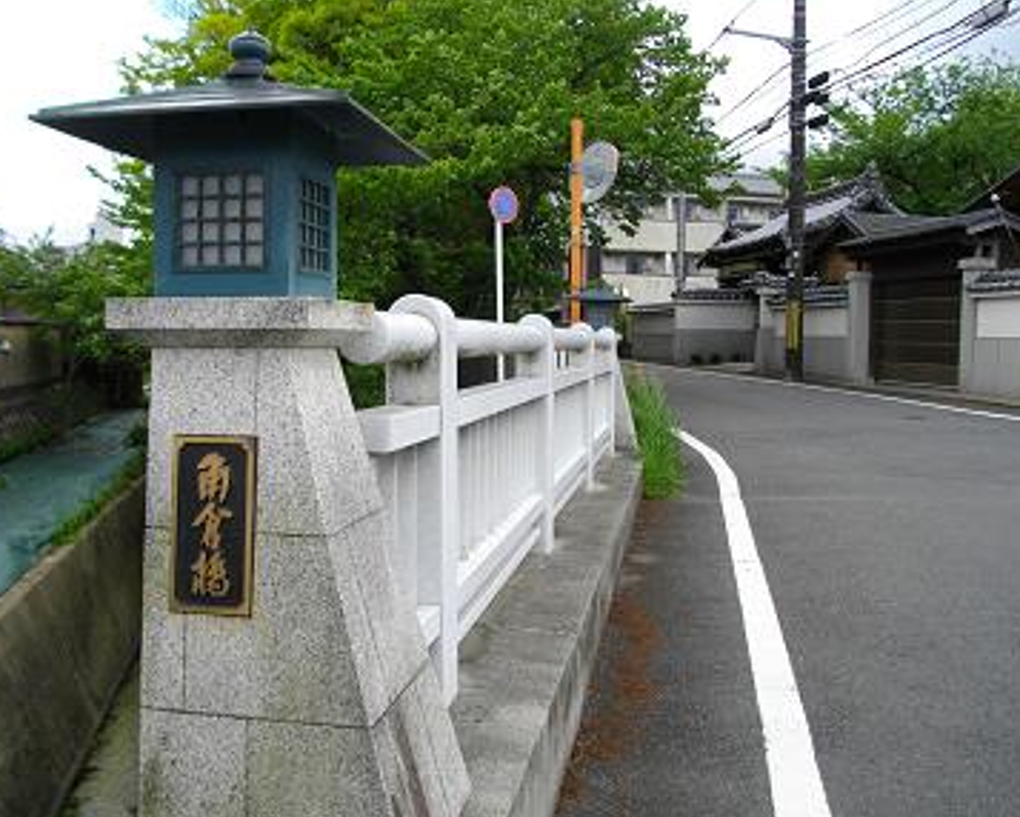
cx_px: 516
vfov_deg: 43.4
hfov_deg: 52.8
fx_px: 1027
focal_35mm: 34
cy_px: 414
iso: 100
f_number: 2.9
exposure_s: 1/400
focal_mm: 5.7
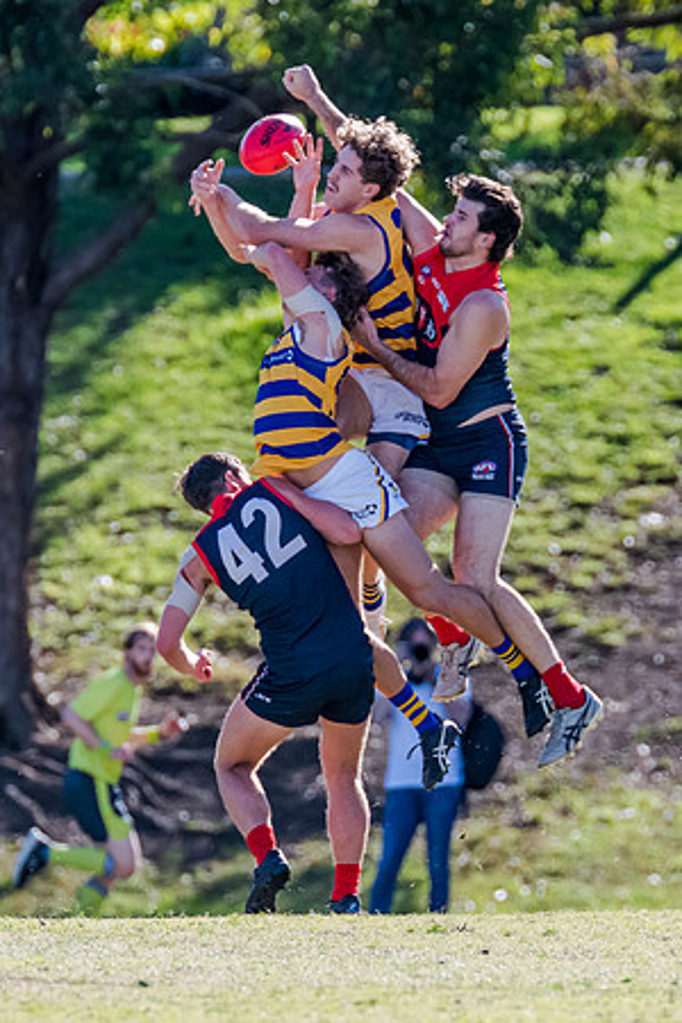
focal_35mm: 892
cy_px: 412
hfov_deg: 1.5
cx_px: 376
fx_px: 25345
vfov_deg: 2.3
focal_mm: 420
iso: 800
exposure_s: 1/1600
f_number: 5.6
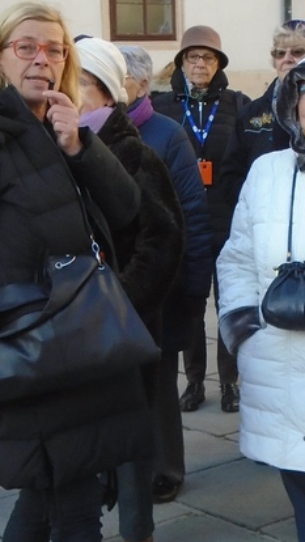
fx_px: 1322
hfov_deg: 13.1
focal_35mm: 92
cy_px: 293
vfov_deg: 23.2
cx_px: 271
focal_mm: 6.4
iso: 200
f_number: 3.8
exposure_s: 1/250
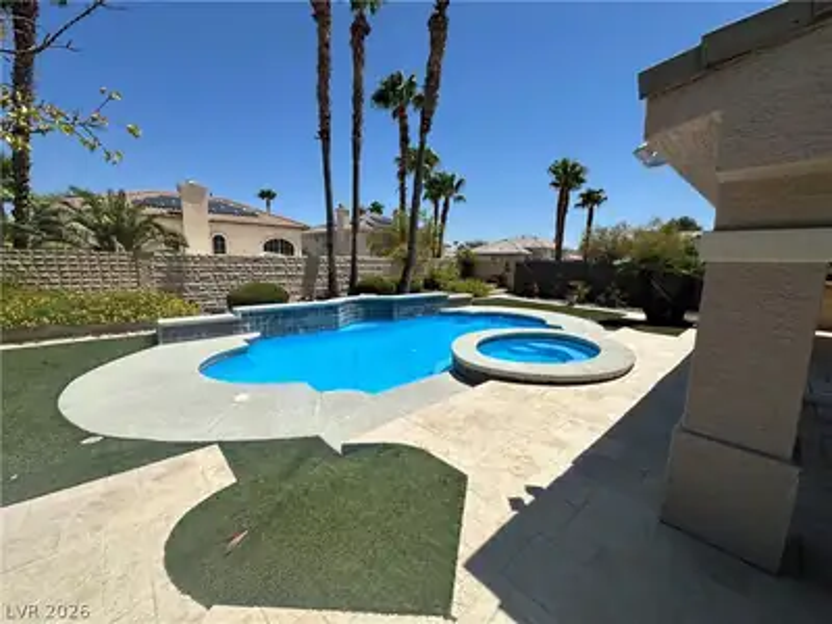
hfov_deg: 102.1
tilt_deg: -8.4
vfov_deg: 85.7
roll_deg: -0.9
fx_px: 336
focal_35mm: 14
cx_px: 416
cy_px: 312
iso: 50
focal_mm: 2.22
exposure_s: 1/4464
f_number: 2.2
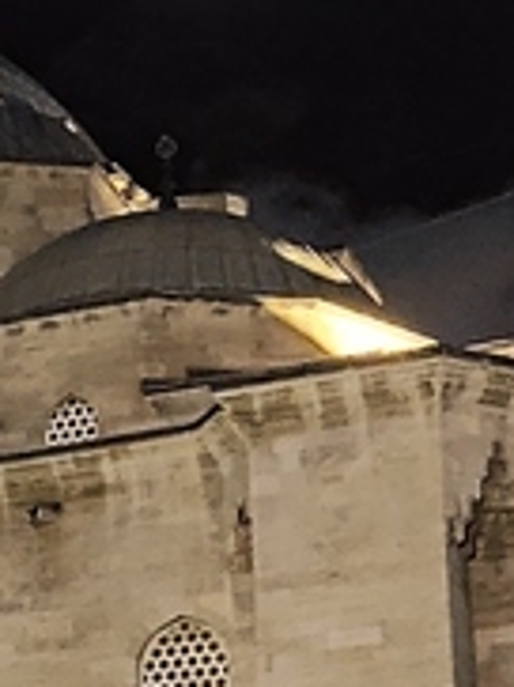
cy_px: 547
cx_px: -64
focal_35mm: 86
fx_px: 1707
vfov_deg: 22.5
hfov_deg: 16.6
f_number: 1.79
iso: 3822
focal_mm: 4.74
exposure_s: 1/17
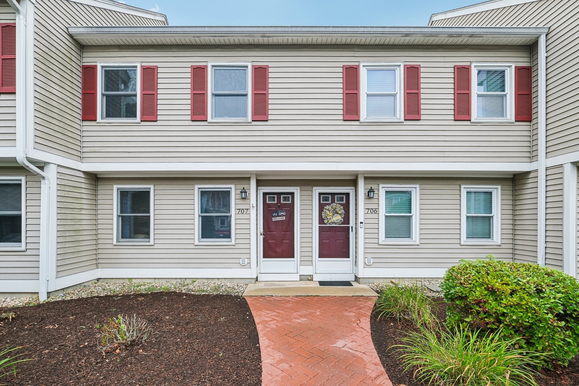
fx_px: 241
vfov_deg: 77.3
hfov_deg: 100.4
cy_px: 193
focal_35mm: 15
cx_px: 290
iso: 200
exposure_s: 1/220
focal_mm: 10
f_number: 5.6
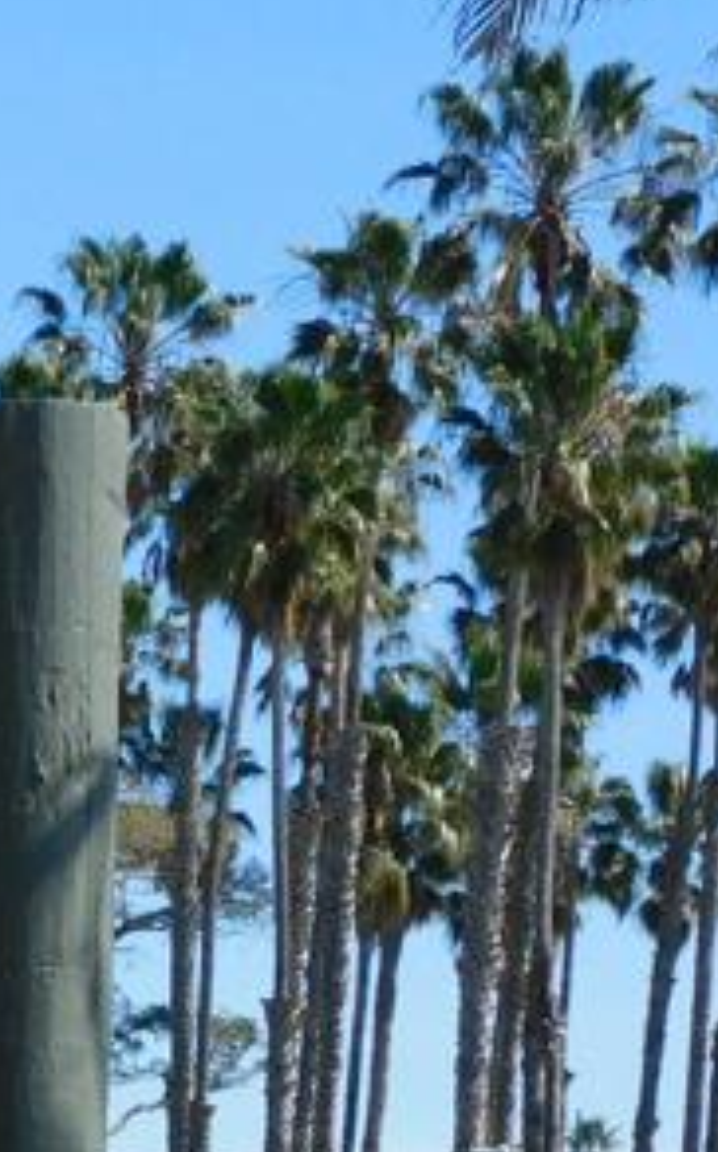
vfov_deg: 11.2
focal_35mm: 186
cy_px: 1042
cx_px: -505
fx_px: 5835
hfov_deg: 6.9
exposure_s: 1/800
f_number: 4
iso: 125
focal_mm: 9
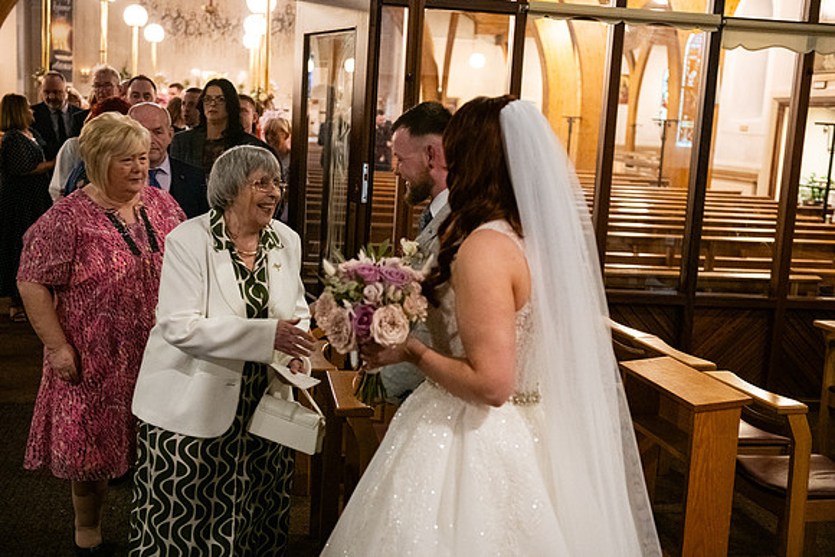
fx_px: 1114
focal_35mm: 48
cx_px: 418
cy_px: 278
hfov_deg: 41.1
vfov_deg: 28.1
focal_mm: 48
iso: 2500
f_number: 3.5
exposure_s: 1/160
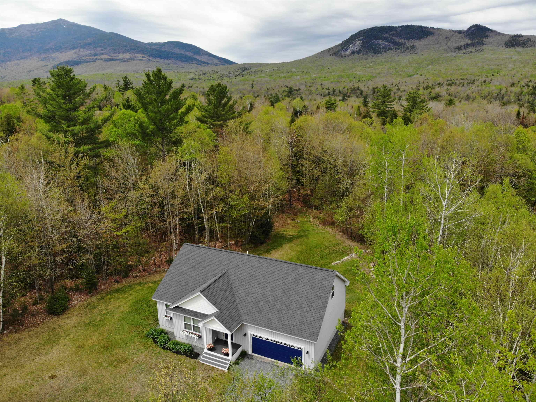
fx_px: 372
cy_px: 201
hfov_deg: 71.6
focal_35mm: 24
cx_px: 268
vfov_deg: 56.8
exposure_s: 1/187
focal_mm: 4.5
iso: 100
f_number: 2.8
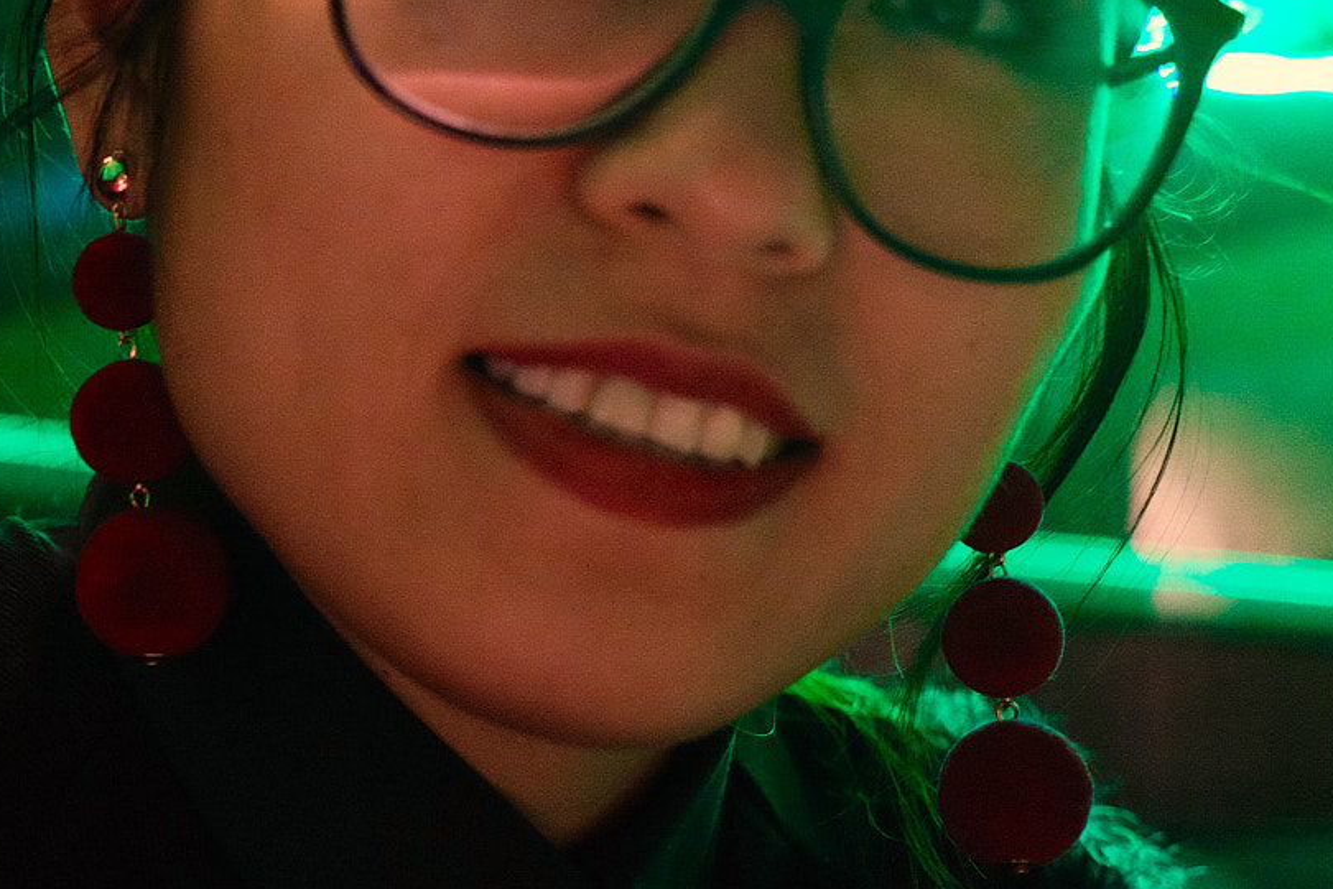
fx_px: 2999
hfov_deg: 24.4
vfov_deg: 16.8
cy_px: 584
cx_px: 160
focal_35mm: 81
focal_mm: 27
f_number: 2.8
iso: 5000
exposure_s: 1/60
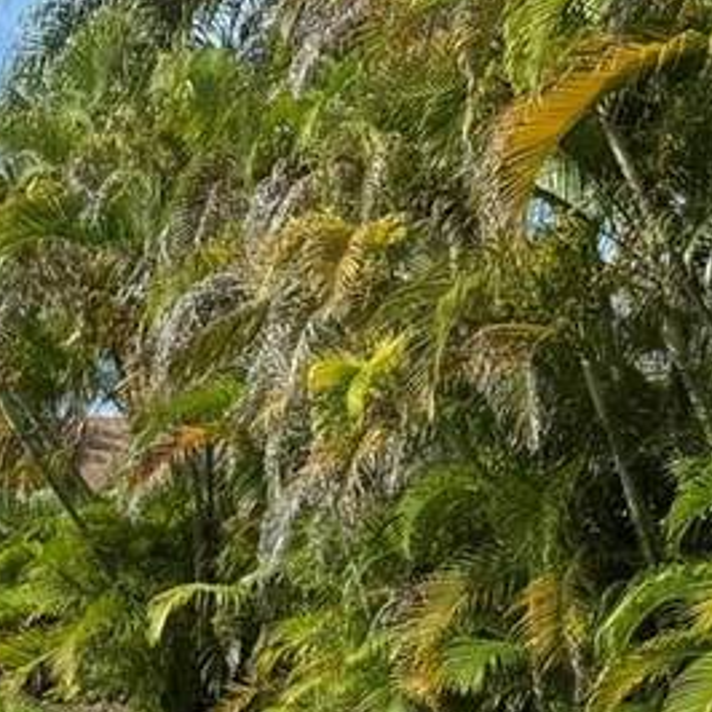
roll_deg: +2.8
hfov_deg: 13.6
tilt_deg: -6.7
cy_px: 862
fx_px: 2374
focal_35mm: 102
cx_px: -857
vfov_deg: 16.3
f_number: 1.78
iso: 80
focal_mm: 6.76
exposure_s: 1/3953
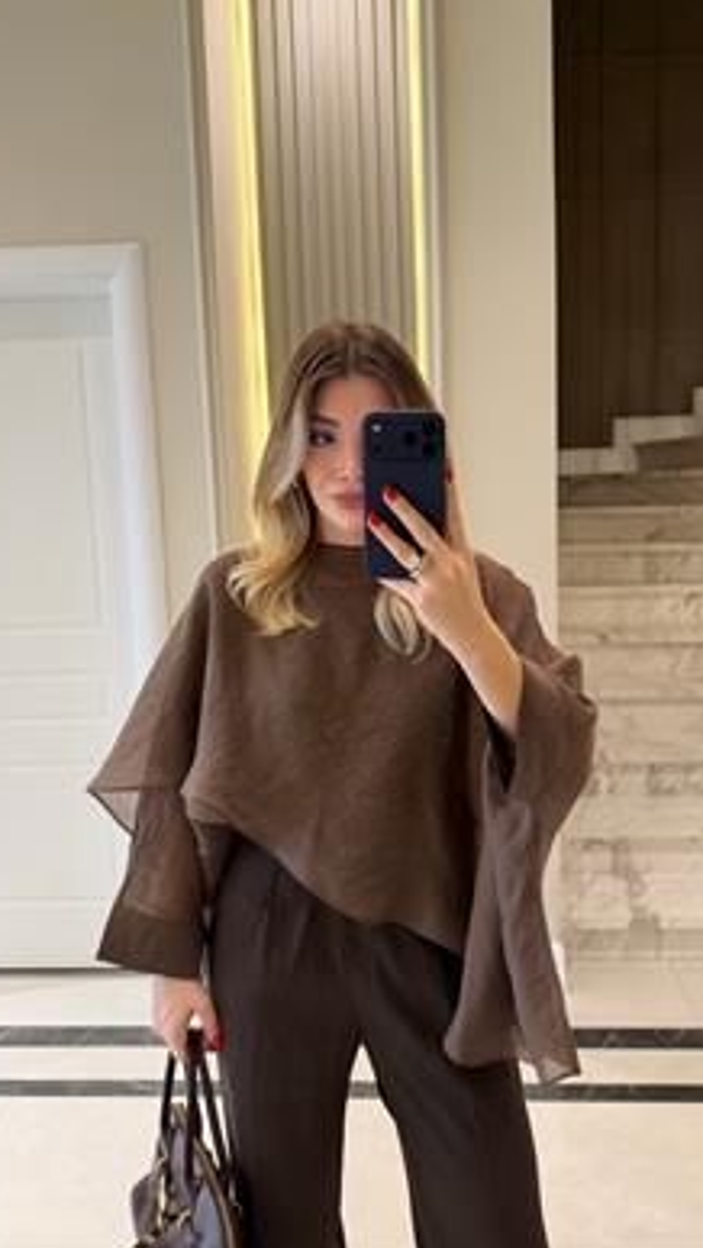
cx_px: 390
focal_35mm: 27
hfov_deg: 42.9
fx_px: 894
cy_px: 613
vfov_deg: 69.8
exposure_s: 1/50
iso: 160
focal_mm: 6.76
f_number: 1.78
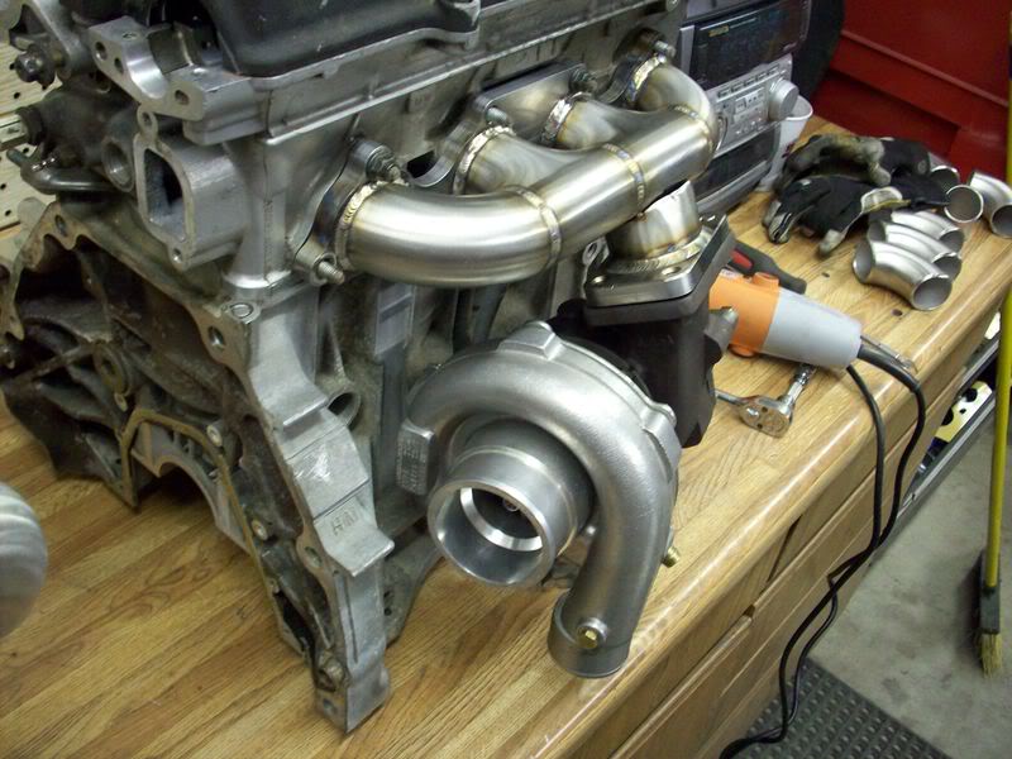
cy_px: 380
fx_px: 1082
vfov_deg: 38.7
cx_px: 506
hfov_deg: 50.1
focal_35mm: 37
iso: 160
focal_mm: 6.2
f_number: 2.8
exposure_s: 1/19.5
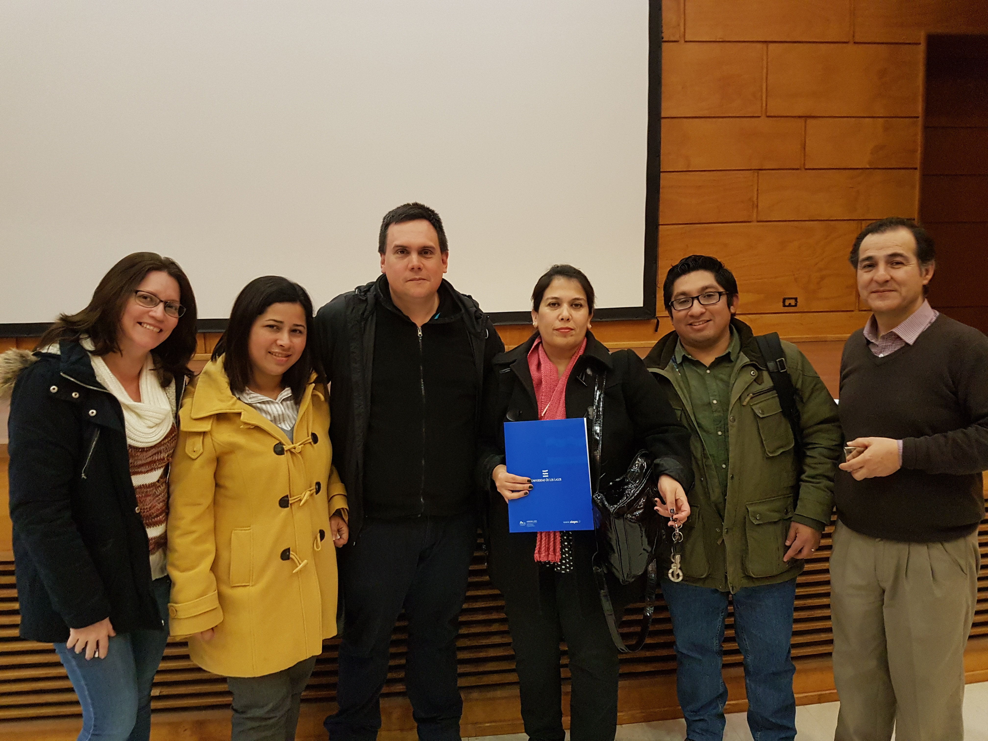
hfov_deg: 67.3
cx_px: 494
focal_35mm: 26
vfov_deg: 53.1
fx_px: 742
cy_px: 370
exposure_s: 1/10
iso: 250
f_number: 1.7
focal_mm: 4.2
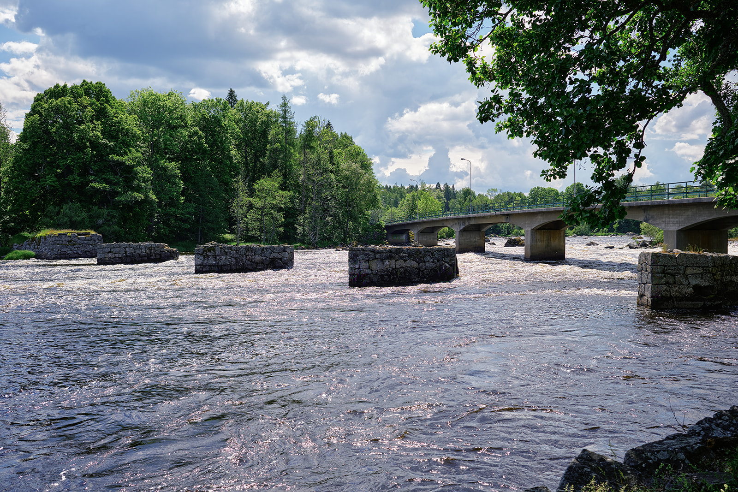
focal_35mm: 35
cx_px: 369
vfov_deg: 37.9
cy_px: 246
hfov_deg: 54.4
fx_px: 718
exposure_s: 1/800
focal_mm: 23
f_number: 4
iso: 125
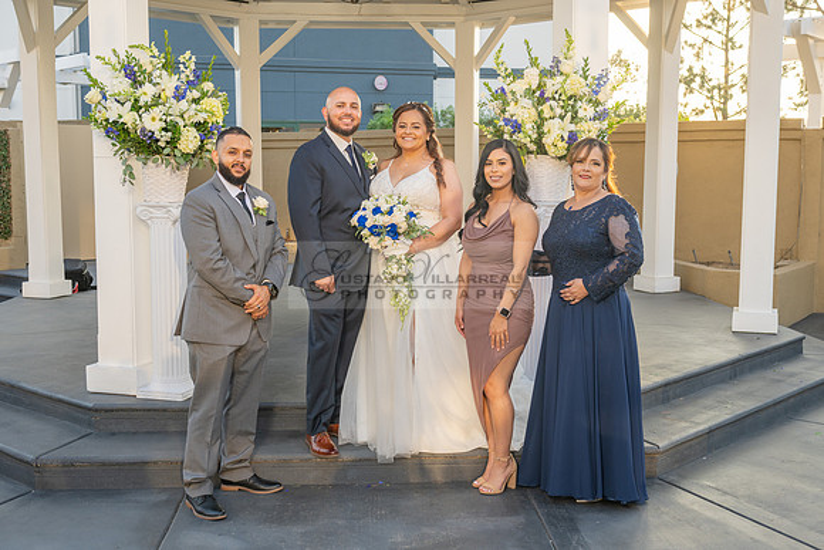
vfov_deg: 30.5
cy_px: 275
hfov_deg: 44.5
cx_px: 412
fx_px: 1007
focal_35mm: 44
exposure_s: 1/160
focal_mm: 44
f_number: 5
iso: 200
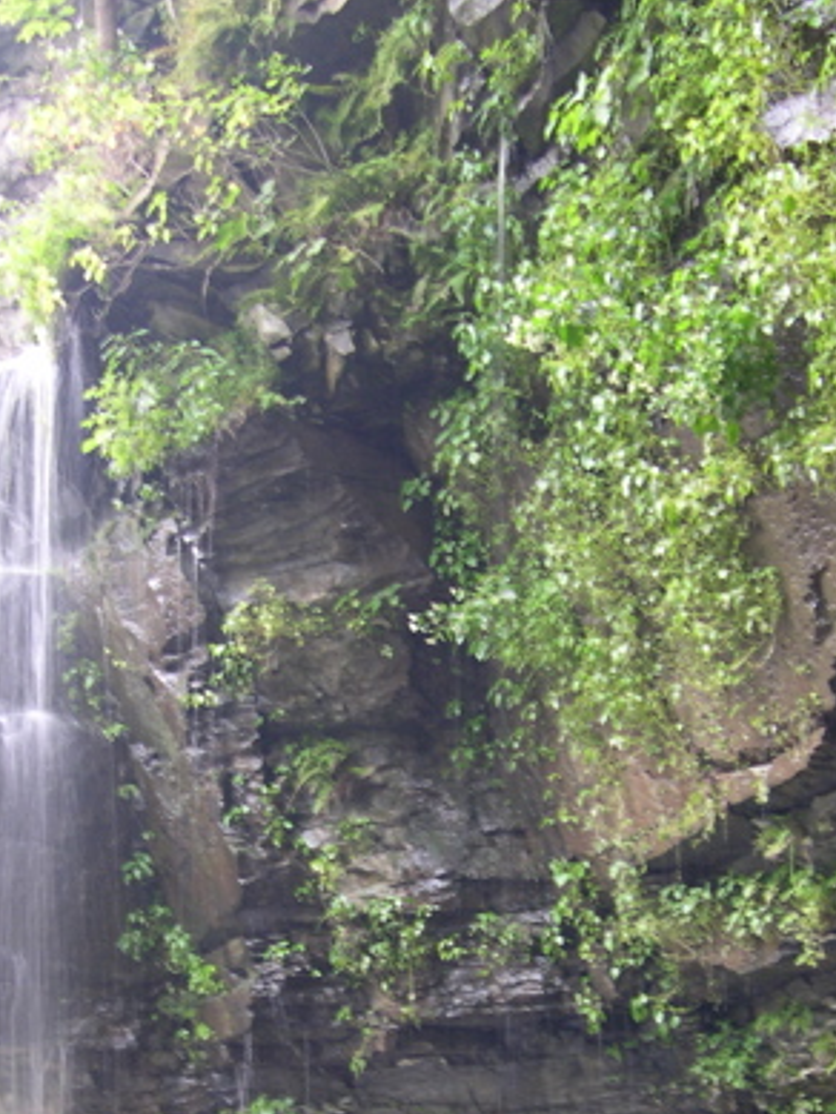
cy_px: 919
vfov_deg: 29.0
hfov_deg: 22.6
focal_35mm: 65
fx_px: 2092
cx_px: 361
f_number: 2.8
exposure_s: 1/4.5
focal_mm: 8
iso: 129
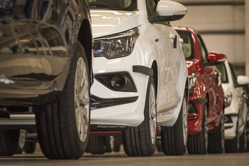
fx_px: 1383
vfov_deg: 6.9
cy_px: 83
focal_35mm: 200
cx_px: 124
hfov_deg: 10.3
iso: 2000
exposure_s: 1/125
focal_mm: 200
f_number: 8
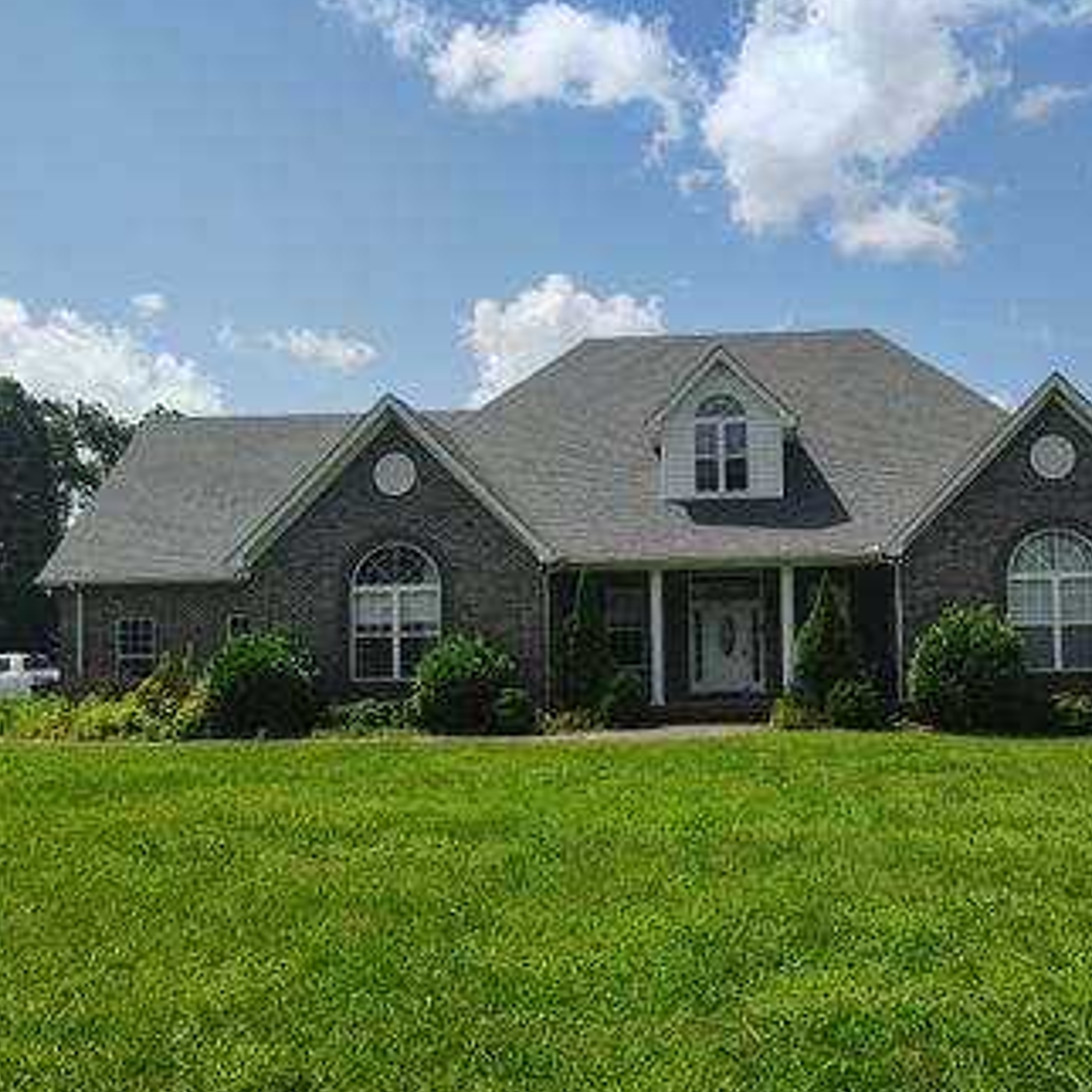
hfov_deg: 49.1
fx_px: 1178
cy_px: 610
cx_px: 702
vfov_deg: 49.6
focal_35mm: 33
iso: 100
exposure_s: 1/1203
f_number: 1.8
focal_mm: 5.56
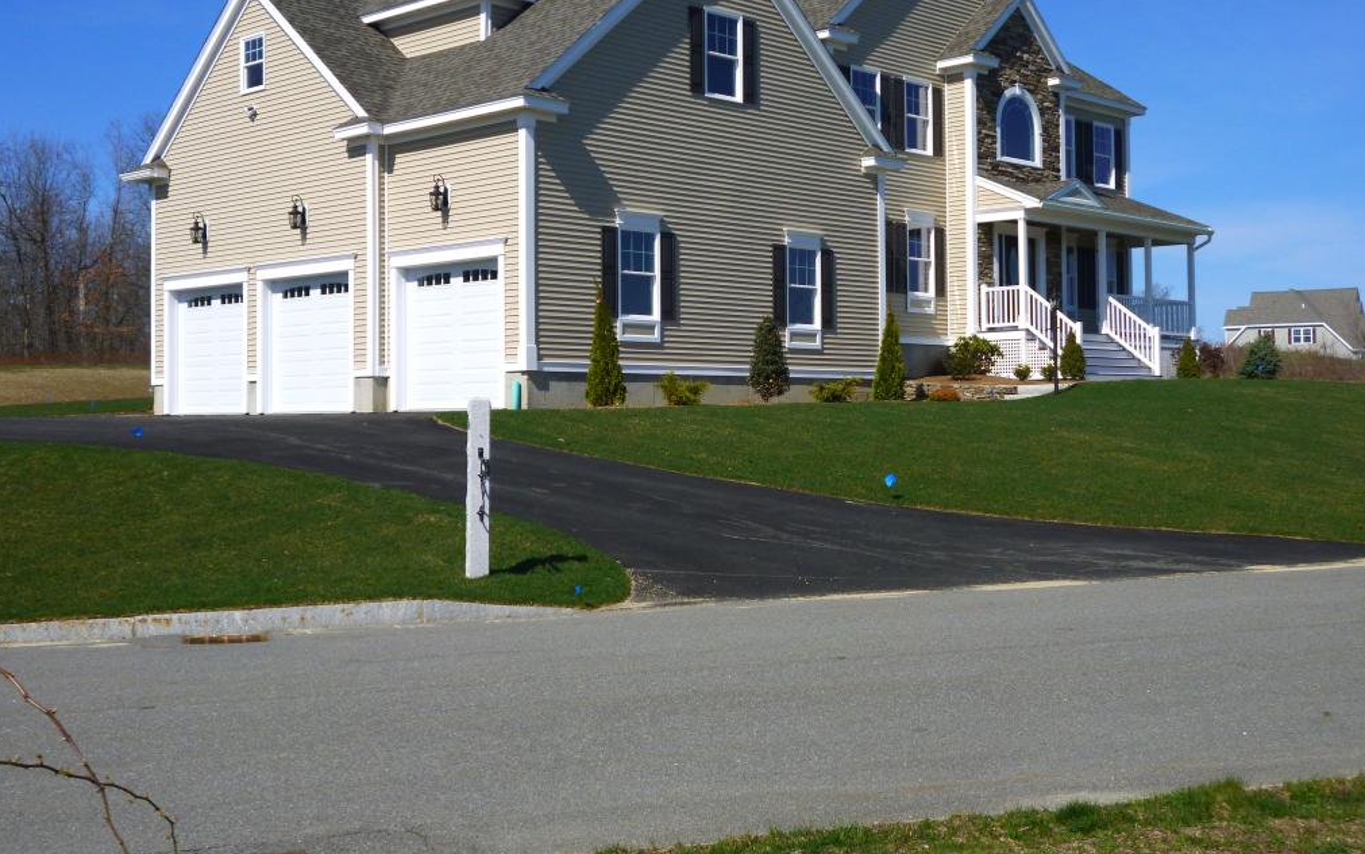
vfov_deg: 29.2
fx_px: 1637
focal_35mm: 44
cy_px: 369
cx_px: 683
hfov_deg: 45.3
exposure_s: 1/125
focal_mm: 7.3
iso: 100
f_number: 11
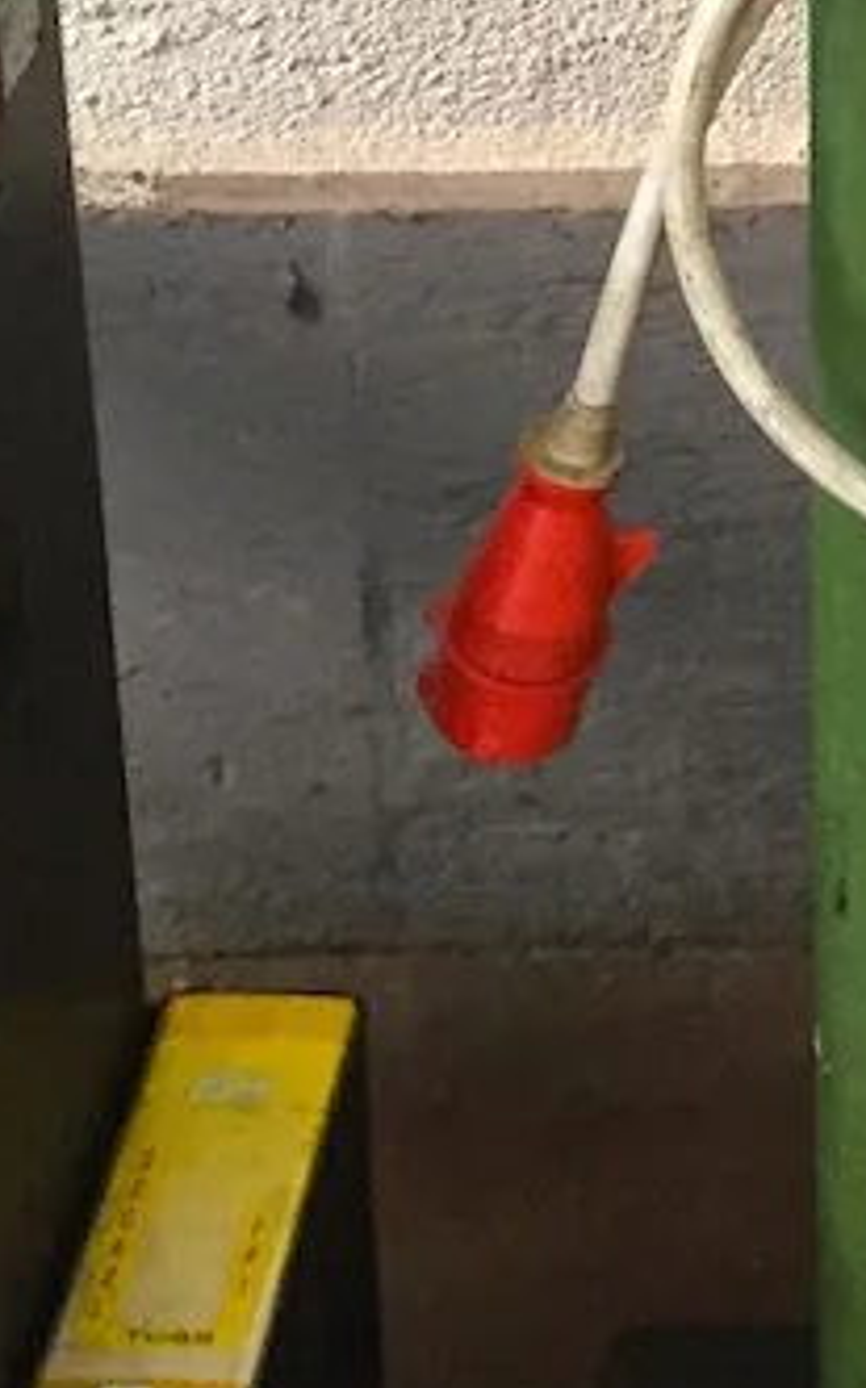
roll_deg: -1.5
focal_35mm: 100
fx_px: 3783
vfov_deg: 18.6
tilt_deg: -19.1
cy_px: -644
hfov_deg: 12.4
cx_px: 1309
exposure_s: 1/30
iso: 100
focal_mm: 4.15
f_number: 2.2
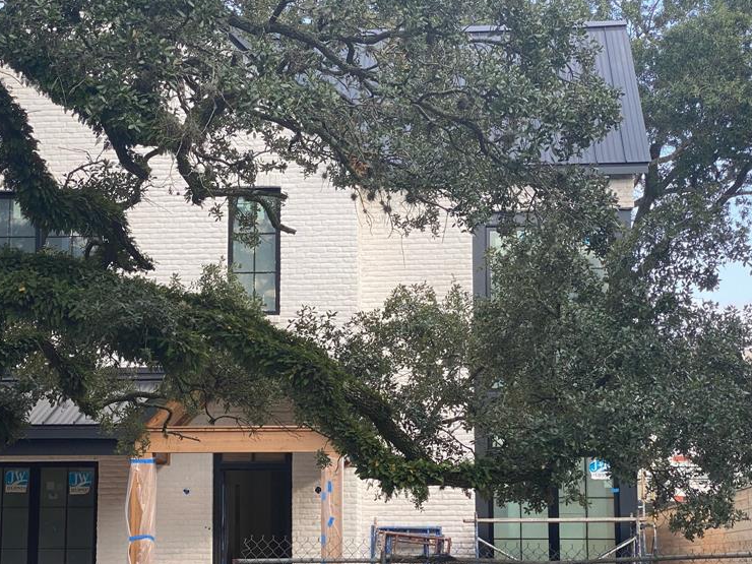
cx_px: 329
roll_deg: -0.3
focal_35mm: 72
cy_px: 374
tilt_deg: +8.3
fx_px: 1564
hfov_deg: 27.0
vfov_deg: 20.4
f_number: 2
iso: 20
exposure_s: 1/233
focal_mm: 6
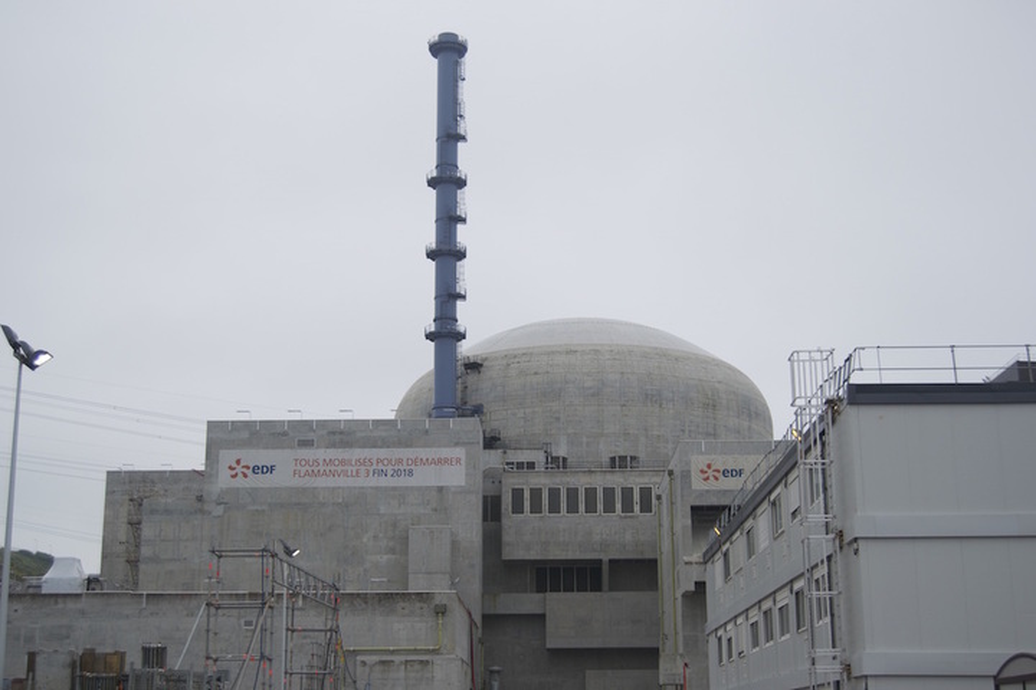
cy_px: 345
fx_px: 1381
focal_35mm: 48
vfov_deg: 28.1
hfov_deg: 41.1
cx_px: 518
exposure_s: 1/125
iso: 100
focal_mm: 32
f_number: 5.6
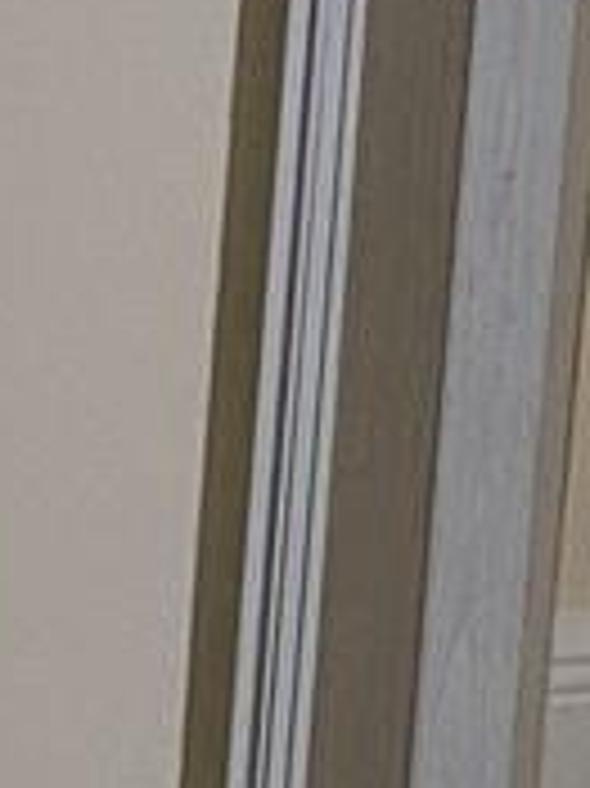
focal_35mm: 178
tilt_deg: -11.6
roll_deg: -0.3
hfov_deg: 7.5
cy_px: -680
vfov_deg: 10.4
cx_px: -1058
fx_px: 4050
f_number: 1.8
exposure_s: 1/60
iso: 160
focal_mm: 4.25
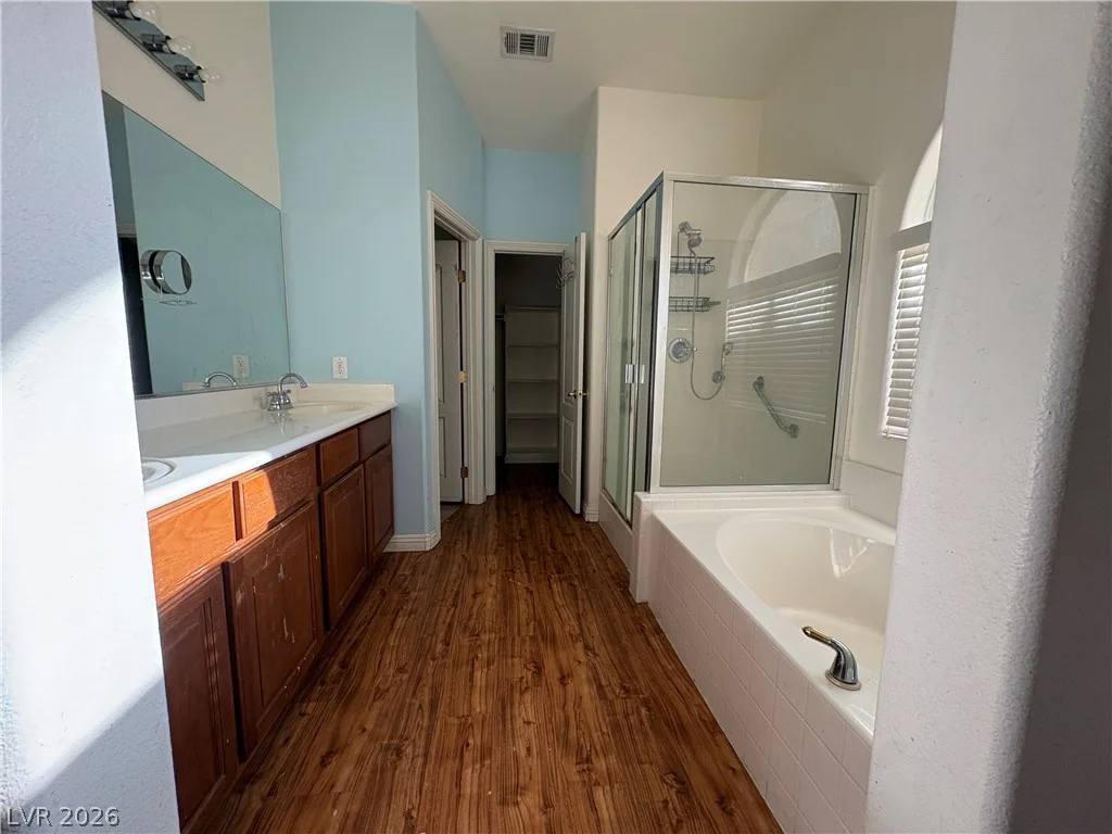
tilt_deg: -6.3
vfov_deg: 85.7
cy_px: 417
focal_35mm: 14
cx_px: 556
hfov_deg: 102.1
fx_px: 450
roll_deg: -1.3
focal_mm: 2.22
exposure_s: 1/71
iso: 250
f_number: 2.2
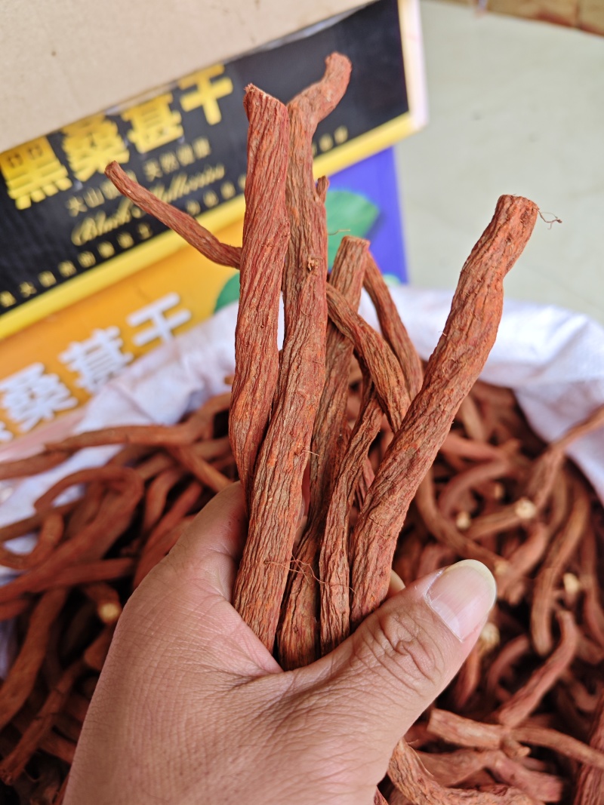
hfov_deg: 56.8
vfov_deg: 71.6
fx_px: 558
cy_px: 402
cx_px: 302
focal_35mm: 24
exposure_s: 1/107
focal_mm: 5.84
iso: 50
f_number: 1.6
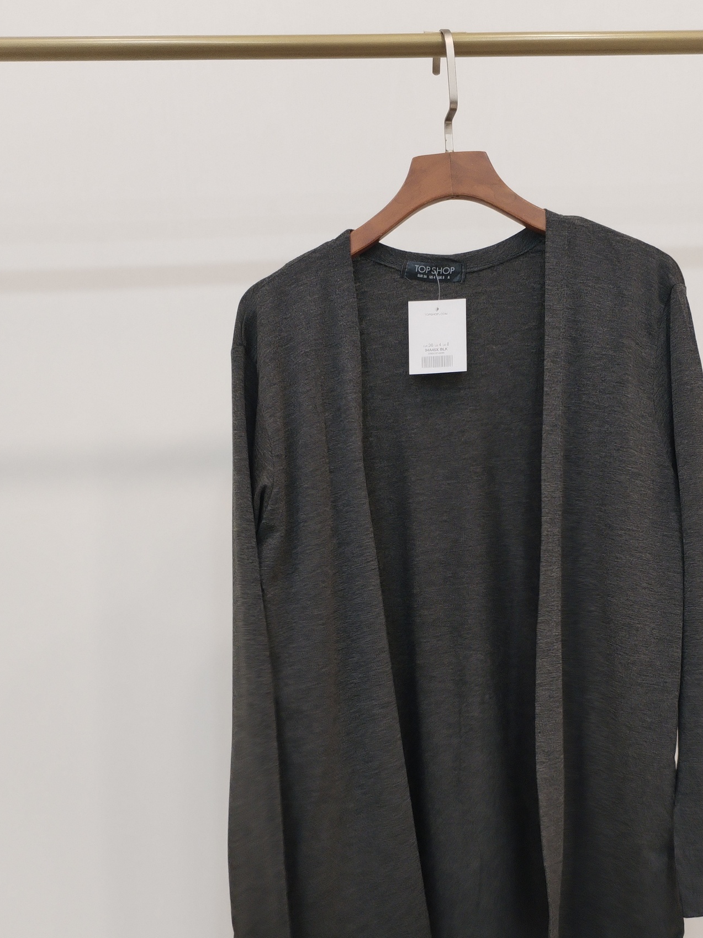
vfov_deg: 45.0
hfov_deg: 34.9
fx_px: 1110
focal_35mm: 41
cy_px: 635
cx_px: 439
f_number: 1.8
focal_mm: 4.75
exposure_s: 1/60
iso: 394
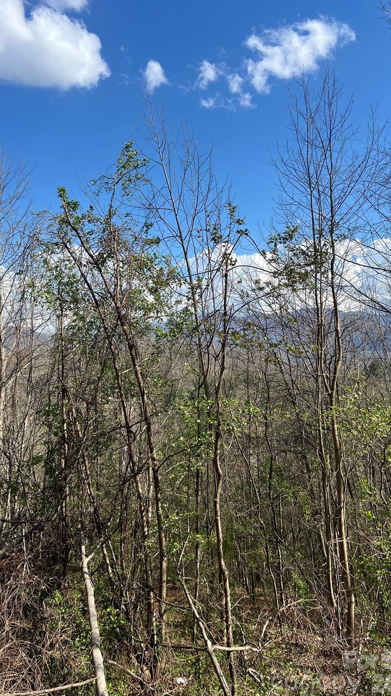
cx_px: 161
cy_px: 346
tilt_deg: +1.3
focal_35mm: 29
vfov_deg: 66.1
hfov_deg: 40.1
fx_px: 534
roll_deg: +2.6
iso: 50
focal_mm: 5.7
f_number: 1.5
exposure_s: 1/3257
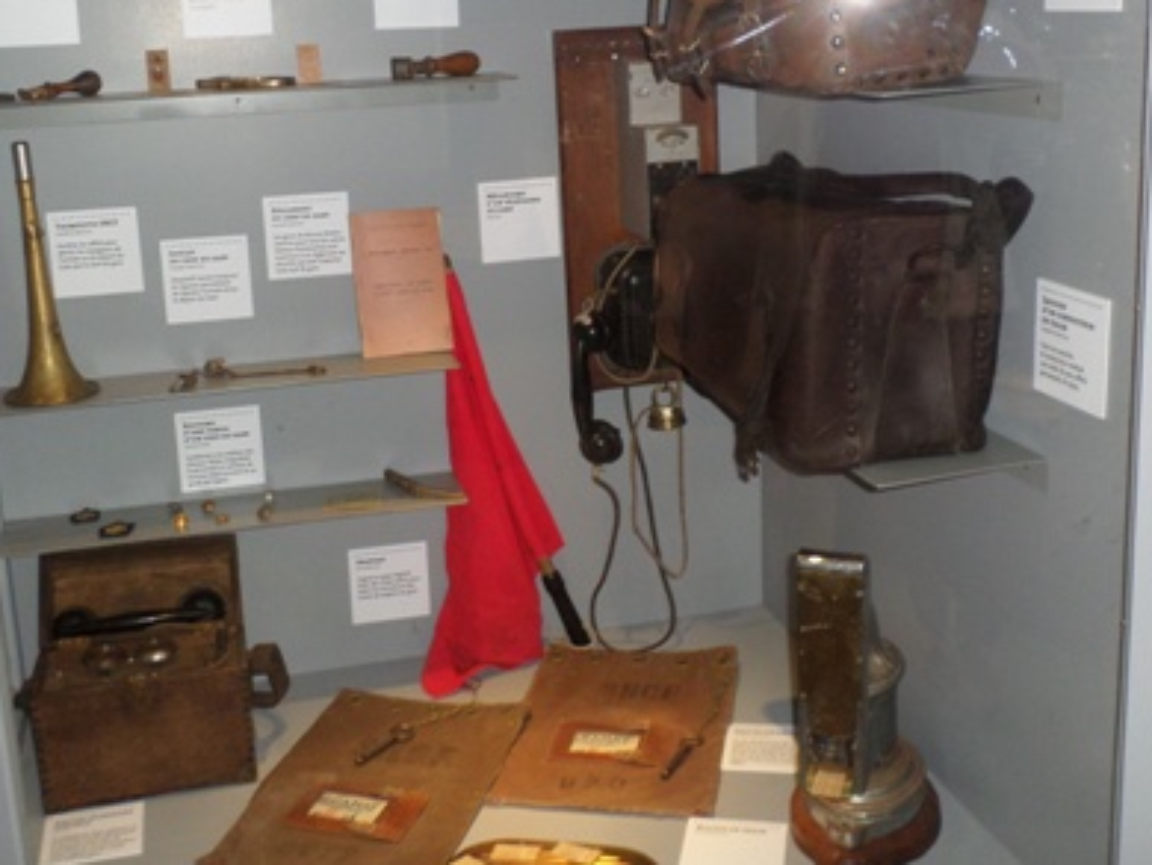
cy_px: 310
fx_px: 1365
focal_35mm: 41
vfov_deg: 34.9
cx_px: 558
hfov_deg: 45.7
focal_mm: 4.5
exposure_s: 1/30
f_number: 2.5
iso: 120
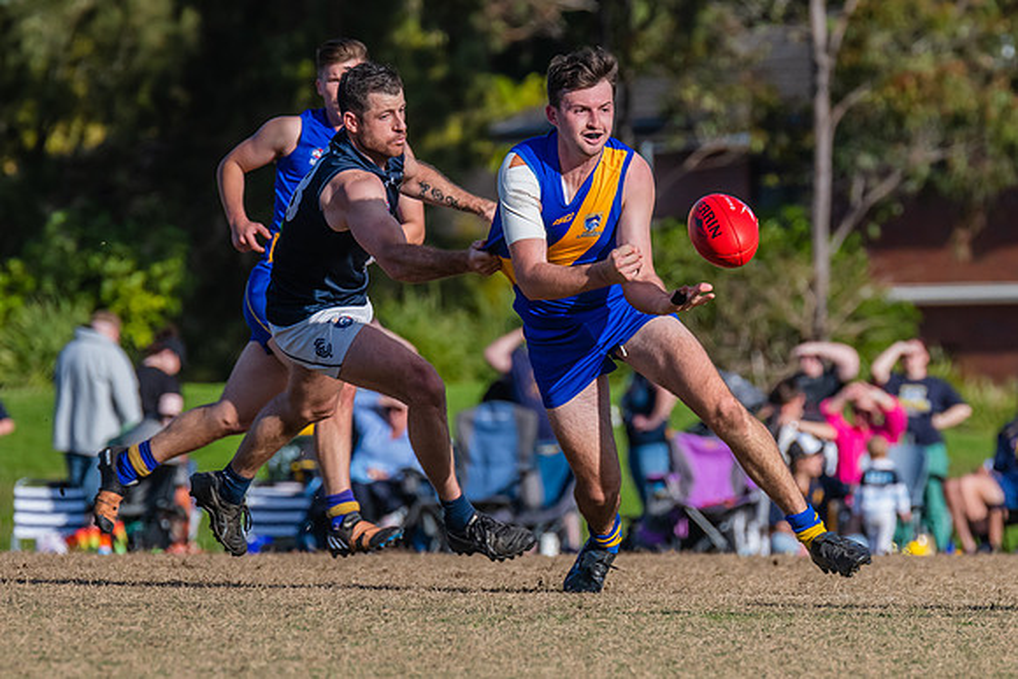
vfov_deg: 2.3
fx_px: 16834
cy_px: 212
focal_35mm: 595
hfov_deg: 3.5
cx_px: 553
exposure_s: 1/2000
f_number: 9
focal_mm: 380
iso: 800
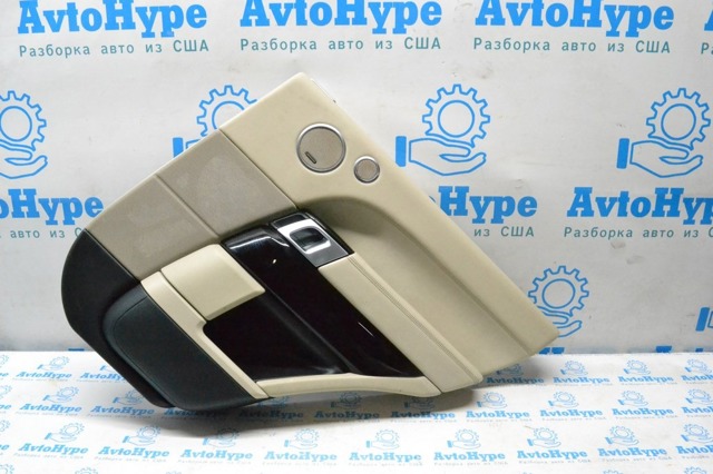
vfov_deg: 47.9
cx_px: 356
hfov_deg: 67.4
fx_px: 534
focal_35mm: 27
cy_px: 237
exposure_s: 1/125
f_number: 10
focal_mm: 18
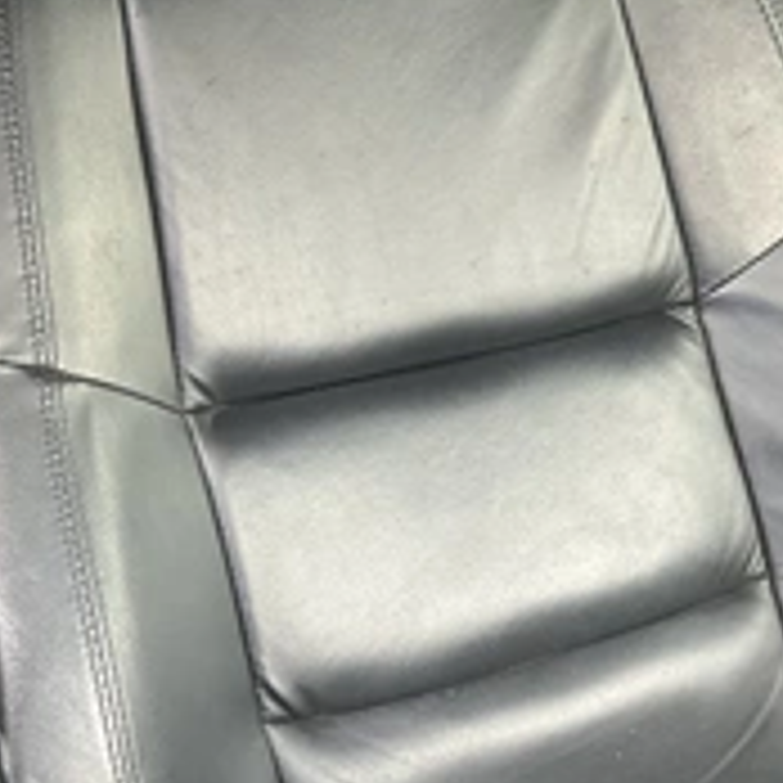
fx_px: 1510
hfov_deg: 28.5
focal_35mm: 59
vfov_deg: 29.0
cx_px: 158
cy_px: 324
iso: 80
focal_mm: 3
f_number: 1.8
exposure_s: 1/60
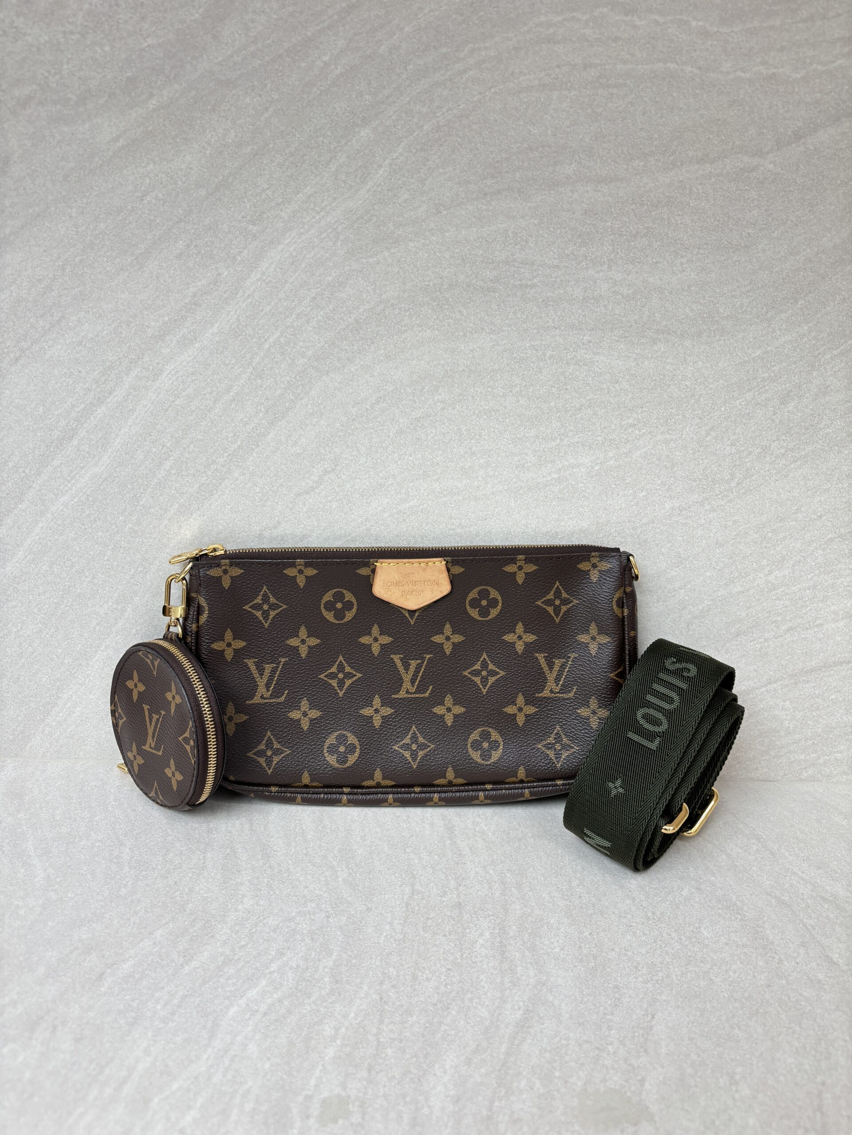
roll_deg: -3.7
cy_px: 568
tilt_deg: -19.8
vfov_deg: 67.3
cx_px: 426
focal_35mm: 26
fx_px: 853
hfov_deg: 53.1
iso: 100
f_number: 1.6
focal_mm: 5.96
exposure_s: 1/100
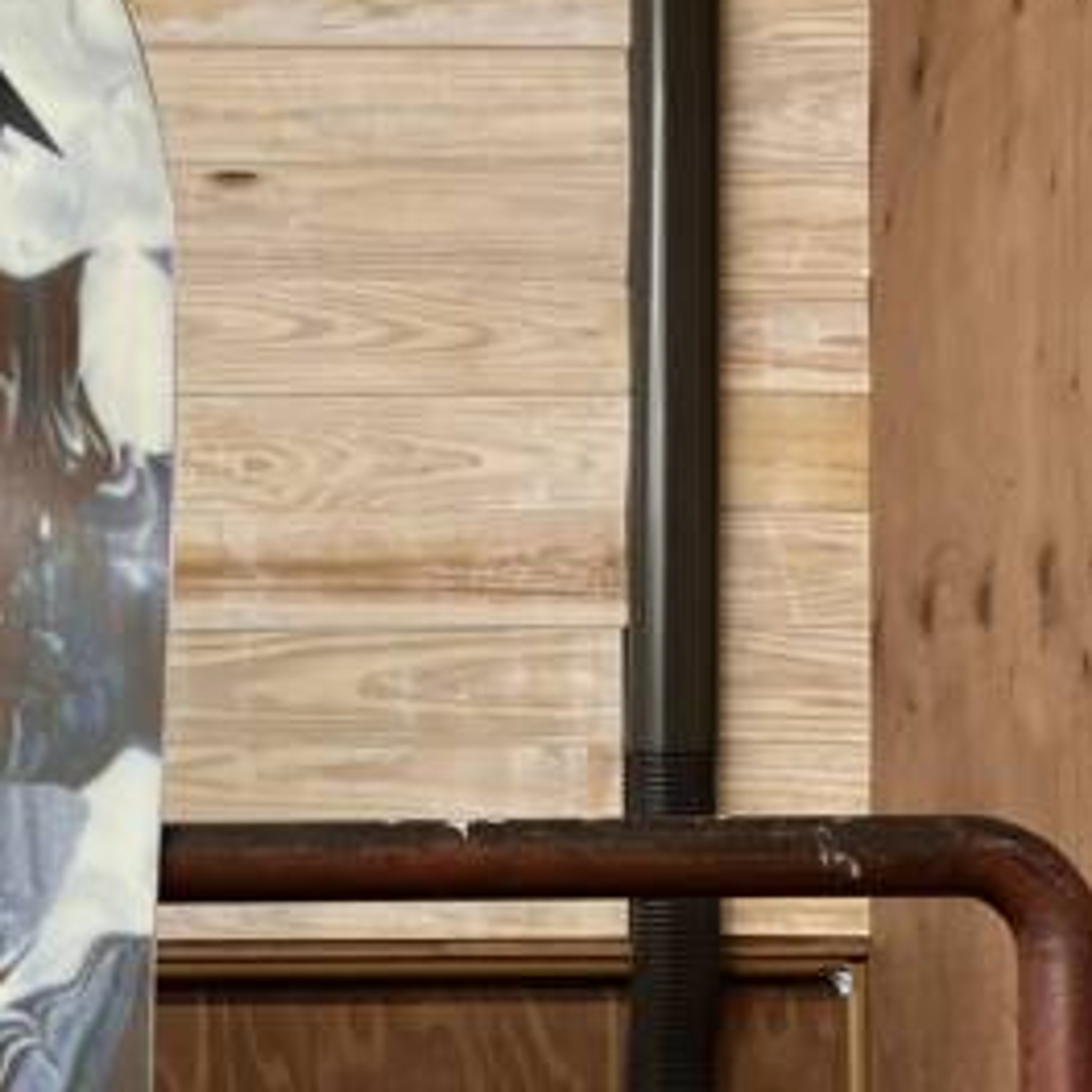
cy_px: 1096
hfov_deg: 21.9
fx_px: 2677
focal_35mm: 75
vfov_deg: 22.2
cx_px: -91
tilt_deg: +1.9
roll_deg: -0.6
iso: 100
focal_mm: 3.99
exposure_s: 1/50
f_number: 1.8
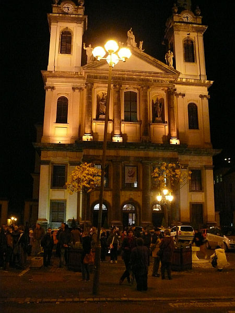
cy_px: 156
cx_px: 118
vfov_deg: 52.6
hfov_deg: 40.7
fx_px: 317
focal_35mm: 35
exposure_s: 1/15
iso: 800
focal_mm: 7.4
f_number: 2.8
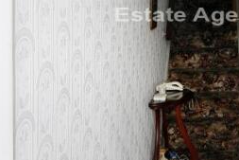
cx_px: 195
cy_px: 2
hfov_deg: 32.4
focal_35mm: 60
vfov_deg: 21.9
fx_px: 399
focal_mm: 4.5
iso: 80
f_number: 3.1
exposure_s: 1/80
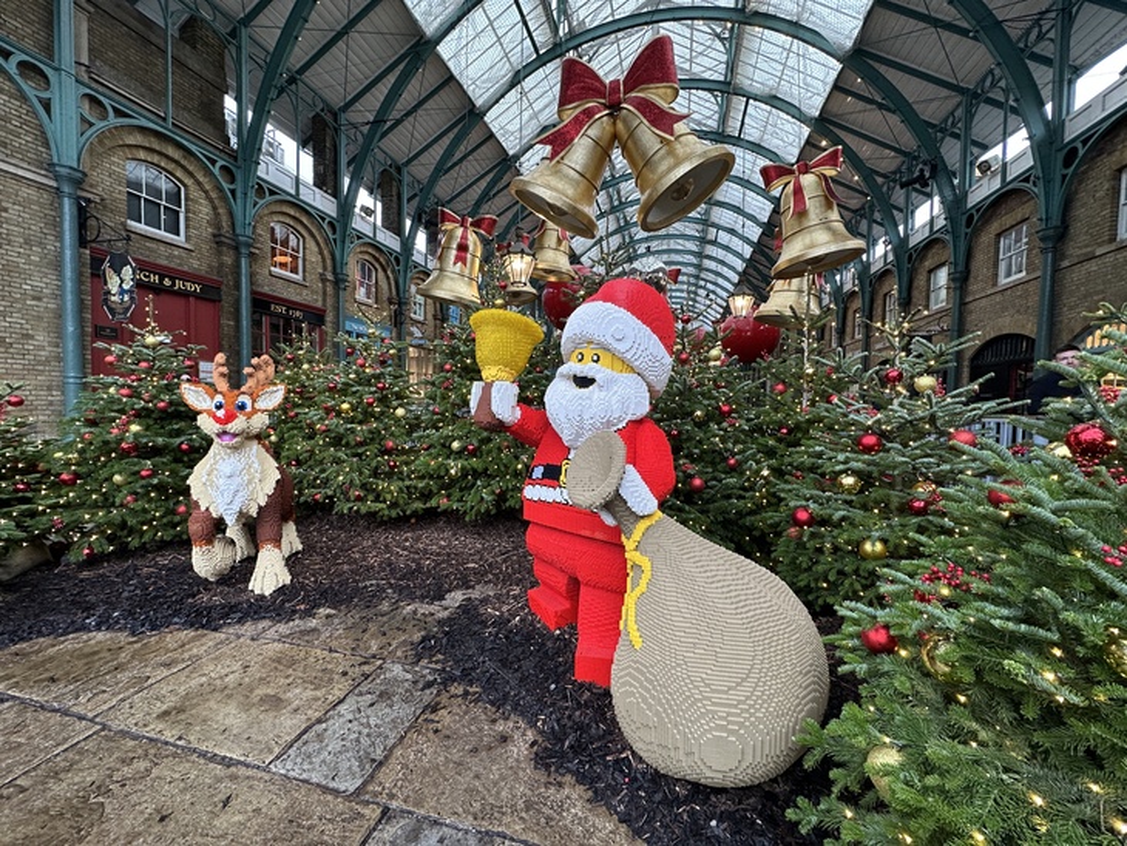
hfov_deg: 102.0
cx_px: 564
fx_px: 456
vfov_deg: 85.7
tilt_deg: -2.3
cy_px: 423
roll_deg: -1.4
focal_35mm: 14
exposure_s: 1/100
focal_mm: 2.22
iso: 125
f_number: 2.2
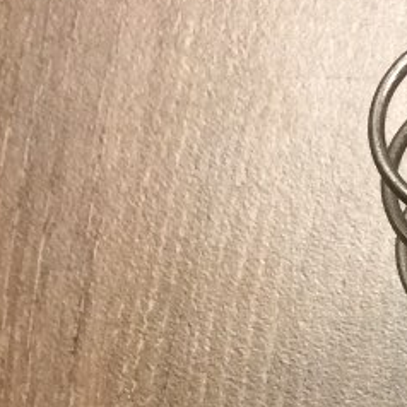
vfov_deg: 10.7
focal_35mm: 147
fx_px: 1955
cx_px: 816
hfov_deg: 10.8
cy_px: 868
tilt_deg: -82.8
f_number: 2.2
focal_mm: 4.15
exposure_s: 1/17
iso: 50
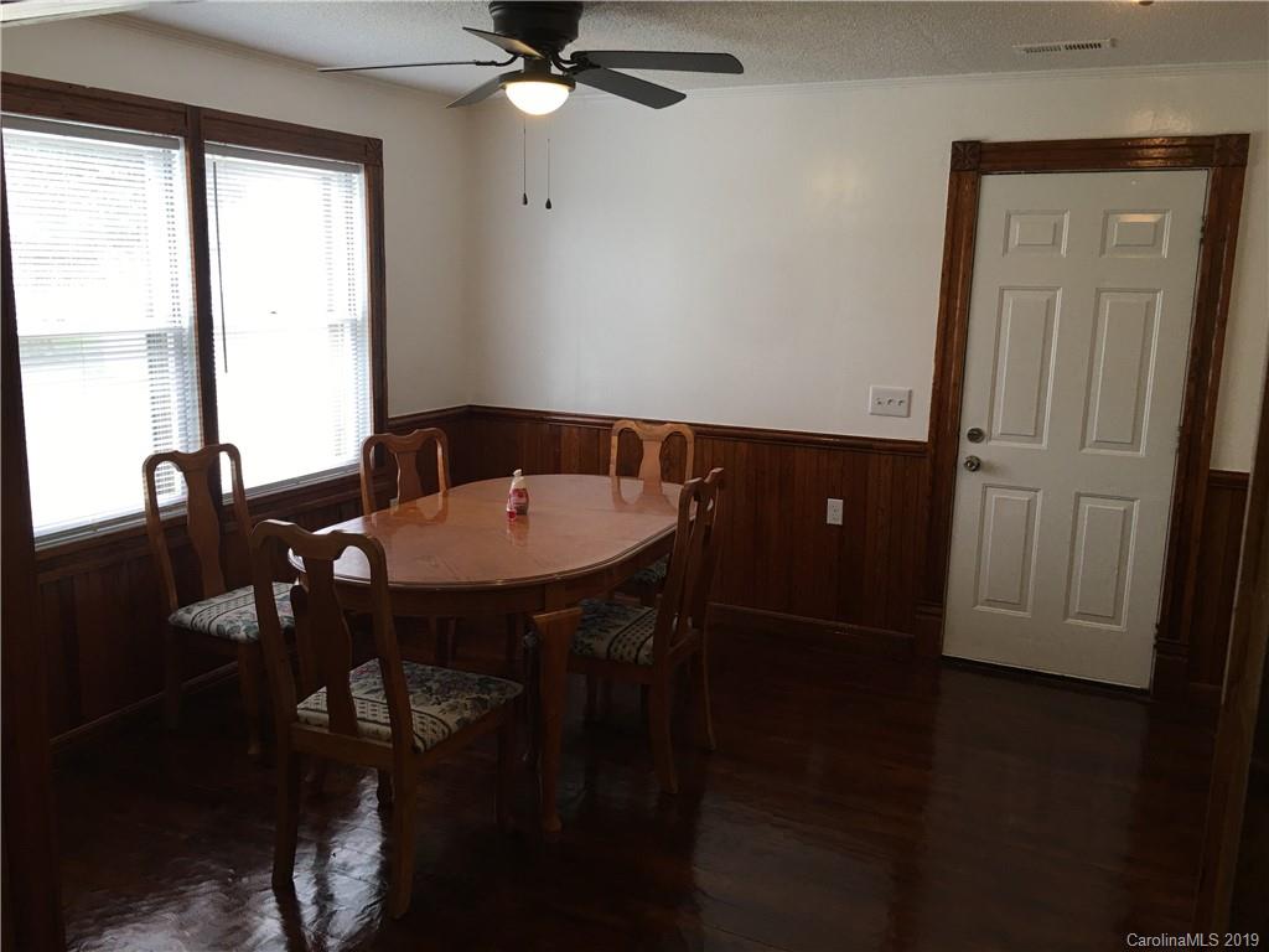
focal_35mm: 29
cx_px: 634
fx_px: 1063
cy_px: 476
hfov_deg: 61.7
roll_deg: -1.7
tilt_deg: -9.2
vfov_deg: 48.2
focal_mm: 4.15
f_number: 2.2
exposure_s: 1/30
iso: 25
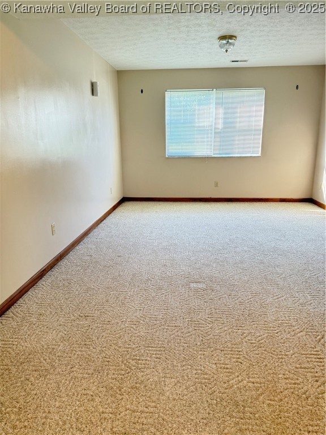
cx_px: 163
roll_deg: +0.2
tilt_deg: -15.1
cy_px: 218
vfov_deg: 71.6
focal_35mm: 24
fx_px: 301
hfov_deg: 56.8
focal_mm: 6.76
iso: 200
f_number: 1.78
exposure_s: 1/64
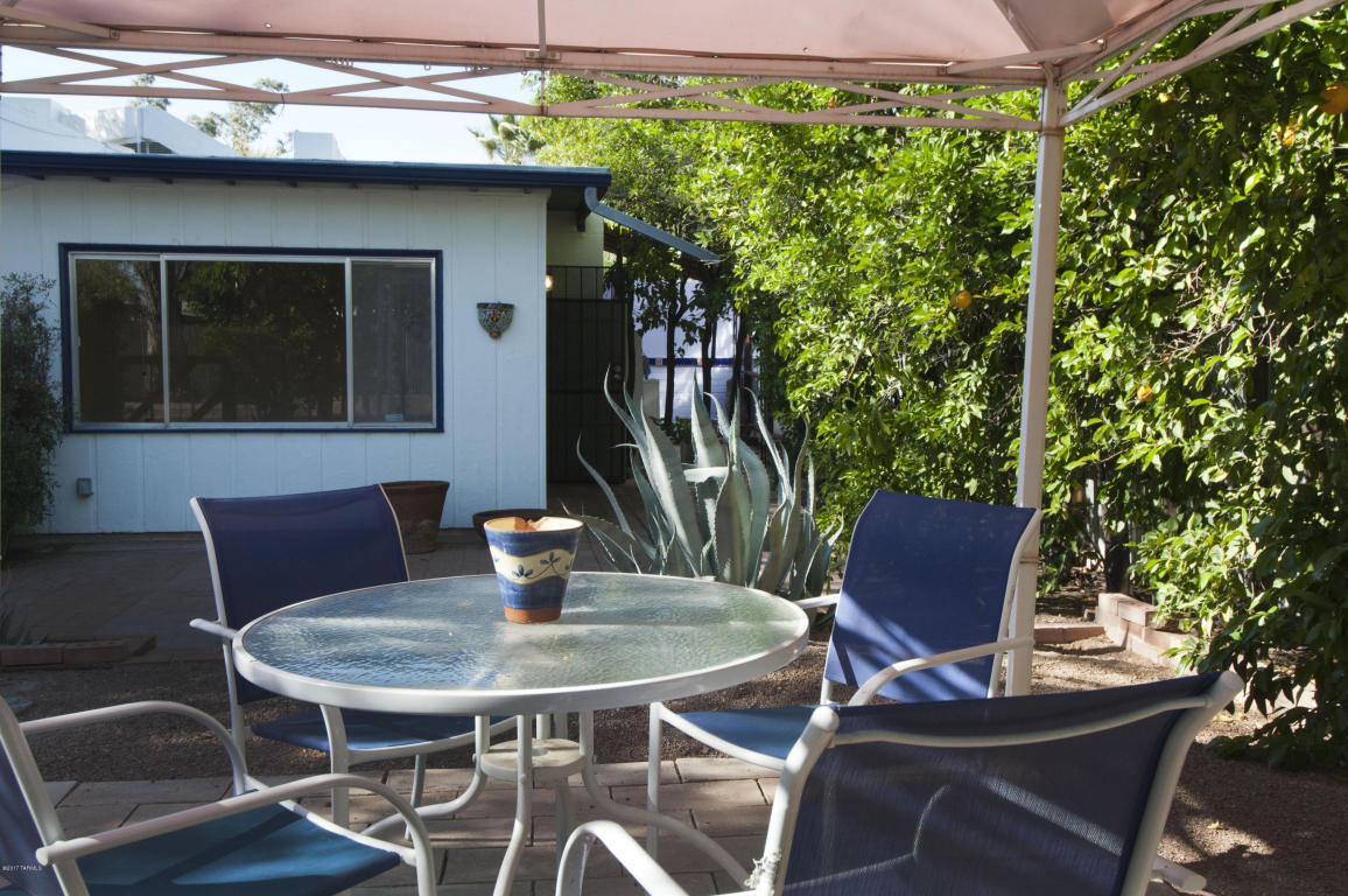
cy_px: 448
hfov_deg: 57.3
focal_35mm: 33
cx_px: 674
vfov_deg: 39.9
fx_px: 1234
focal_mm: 22
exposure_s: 1/250
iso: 500
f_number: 8
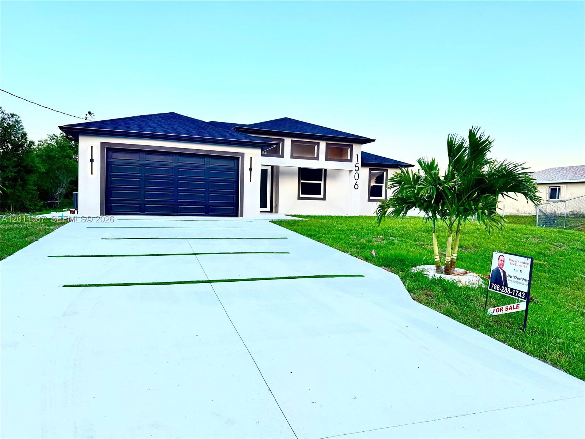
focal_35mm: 24
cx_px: 292
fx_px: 406
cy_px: 220
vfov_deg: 56.8
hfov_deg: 71.6
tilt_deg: -2.5
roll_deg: -1.8
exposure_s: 1/849
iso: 80
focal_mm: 6.76
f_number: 1.78
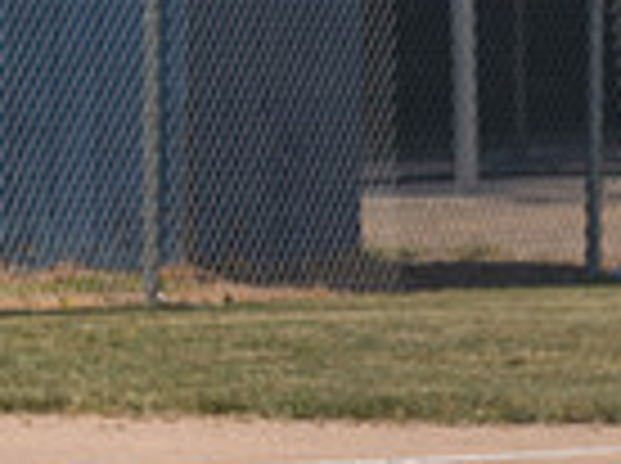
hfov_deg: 2.7
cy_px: 266
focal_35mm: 741
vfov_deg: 2.0
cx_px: 940
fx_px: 13270
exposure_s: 1/1600
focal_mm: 122
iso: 200
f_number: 5.6
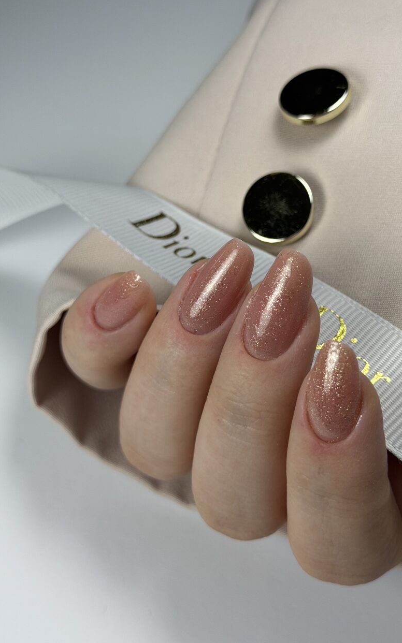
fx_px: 1034
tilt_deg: -50.9
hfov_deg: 21.9
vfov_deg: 34.5
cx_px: 254
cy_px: 320
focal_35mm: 59
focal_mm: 6.76
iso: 64
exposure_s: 1/1575
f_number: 1.78
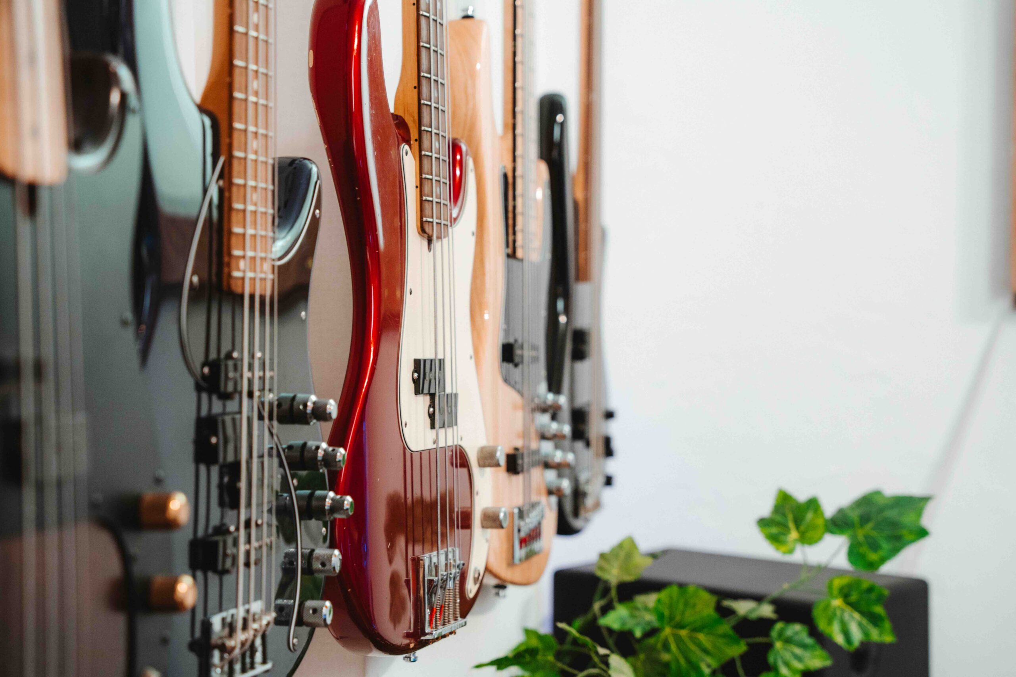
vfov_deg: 19.5
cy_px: 338
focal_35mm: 70
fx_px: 1976
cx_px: 508
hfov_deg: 28.8
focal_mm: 70
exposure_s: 1/200
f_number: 4
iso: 1600
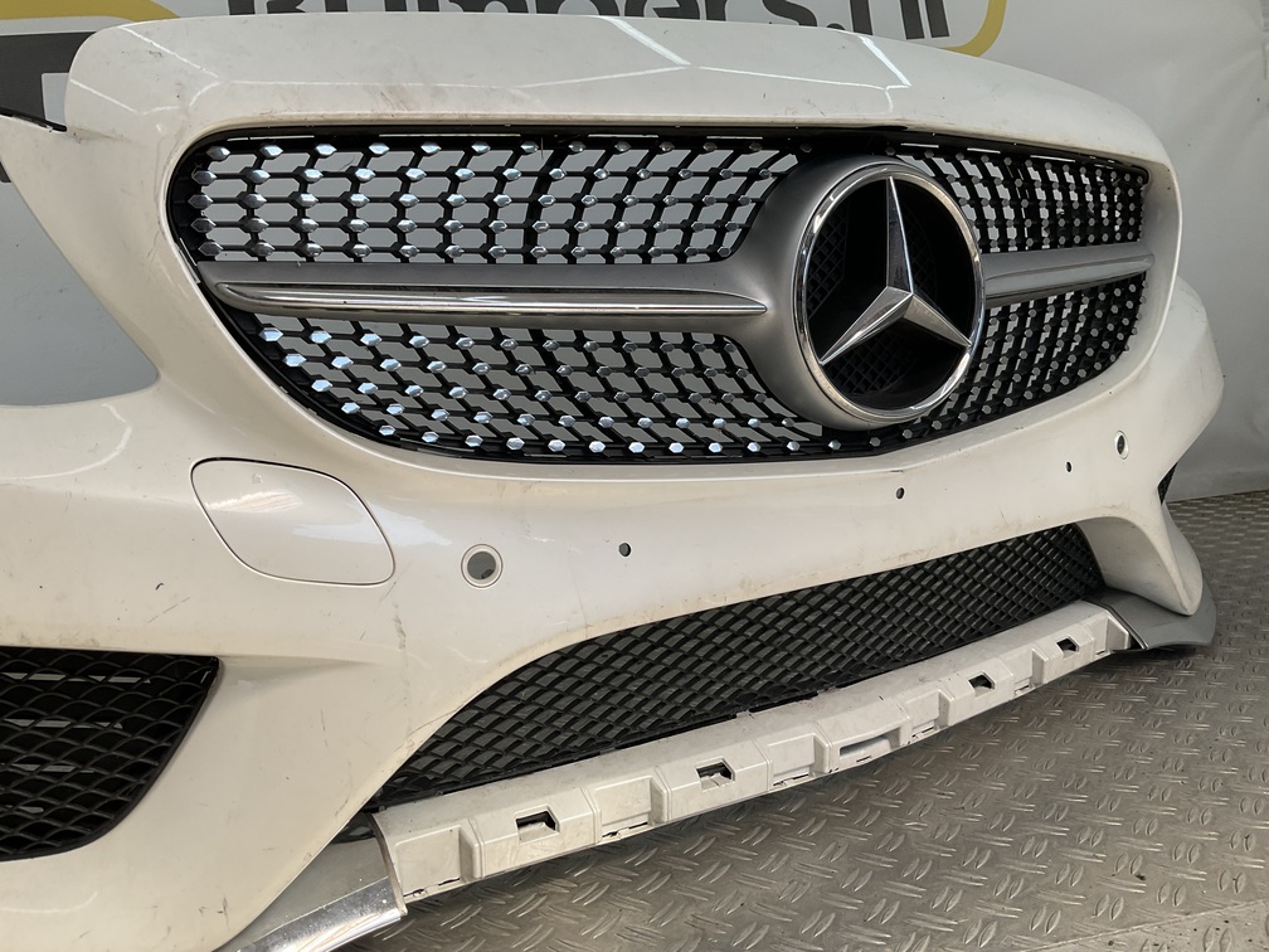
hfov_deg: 61.7
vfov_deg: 48.2
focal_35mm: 29
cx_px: 634
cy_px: 476
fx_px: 1063
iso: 16
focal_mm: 3
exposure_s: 1/568
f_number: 1.8
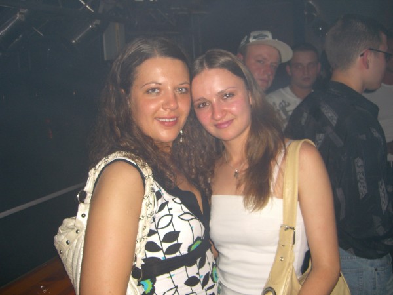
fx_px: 431
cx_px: 196
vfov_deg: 37.7
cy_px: 148
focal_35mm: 38
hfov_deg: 49.0
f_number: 2.8
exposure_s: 1/60
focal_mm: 7.9
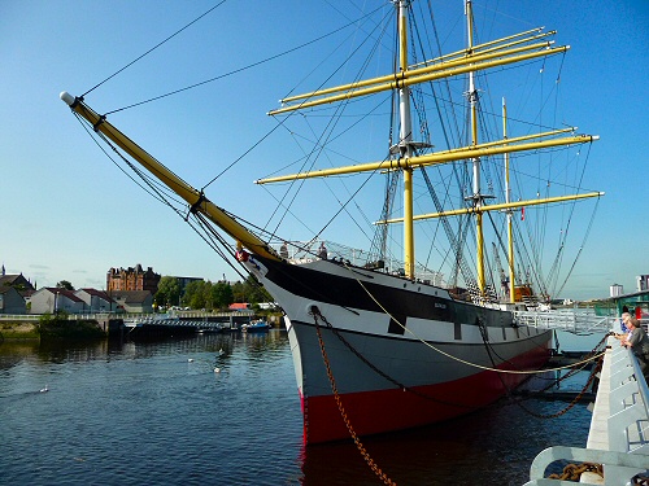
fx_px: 525
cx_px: 324
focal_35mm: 28
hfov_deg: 63.4
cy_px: 243
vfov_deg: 49.7
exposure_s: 1/250
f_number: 8
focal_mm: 4.7
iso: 100
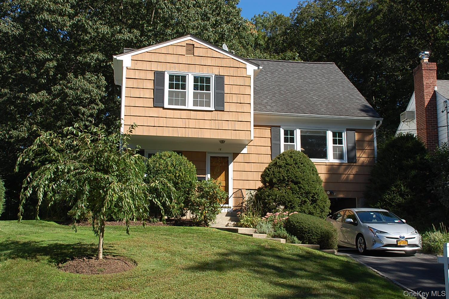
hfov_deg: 42.4
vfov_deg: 28.9
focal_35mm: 46
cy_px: 150
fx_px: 579
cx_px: 224
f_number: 8
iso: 200
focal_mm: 31
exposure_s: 1/250
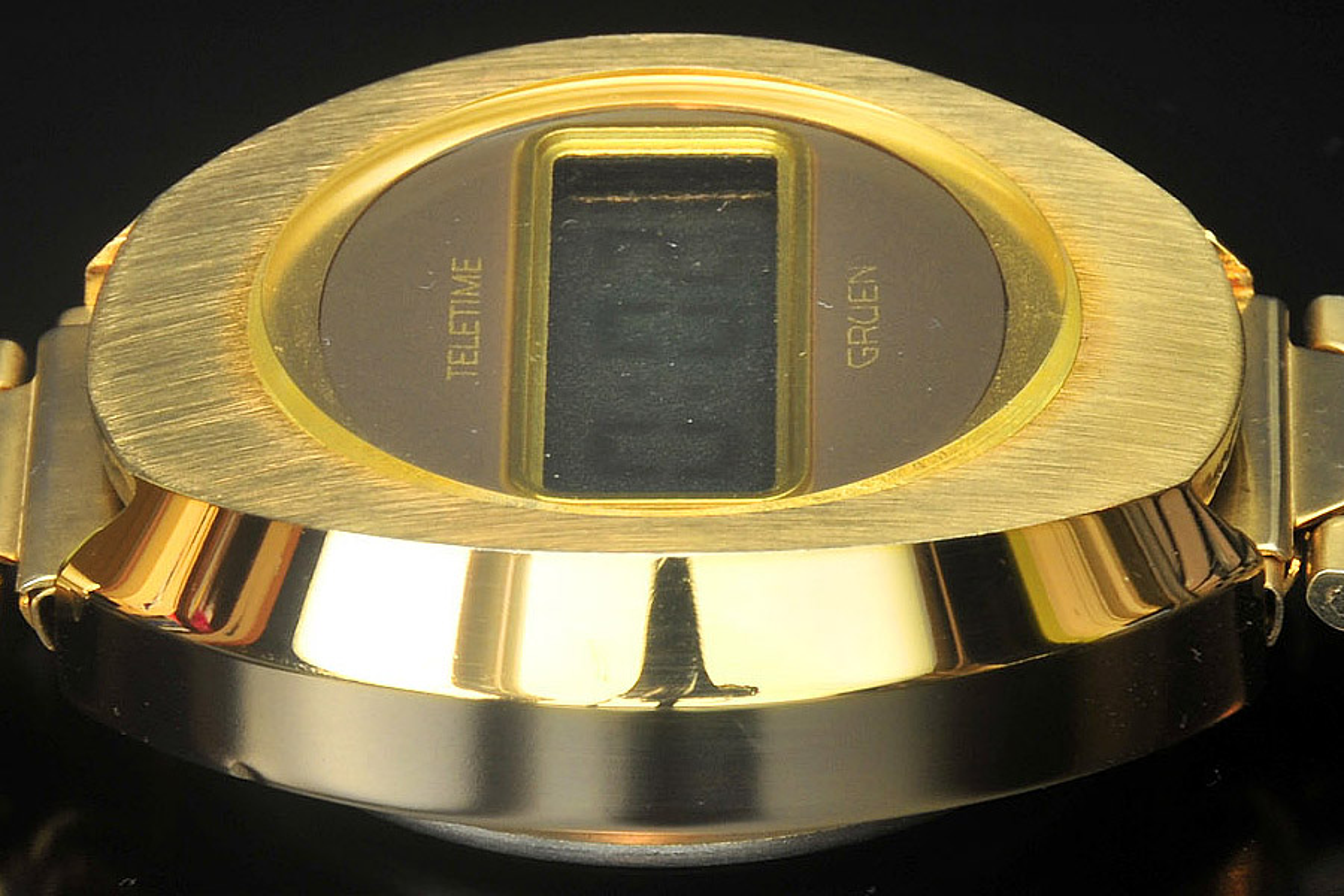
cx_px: 672
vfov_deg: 4.6
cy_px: 448
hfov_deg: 6.9
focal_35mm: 300
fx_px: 11199
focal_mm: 200
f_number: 18
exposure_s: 3
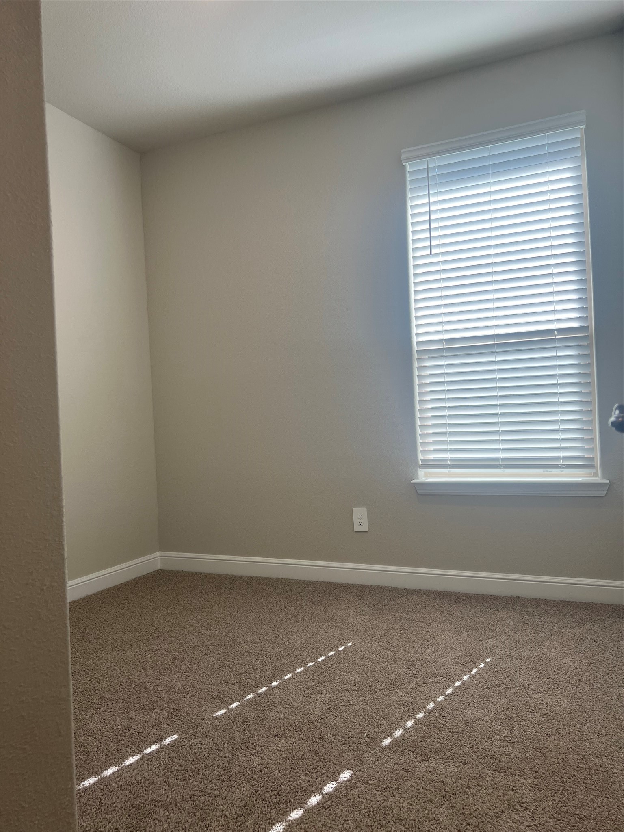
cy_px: 416
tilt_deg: +1.1
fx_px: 625
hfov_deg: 53.1
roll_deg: +2.6
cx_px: 312
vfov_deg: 67.3
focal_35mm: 26
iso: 50
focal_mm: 5.7
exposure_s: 1/199
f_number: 1.5
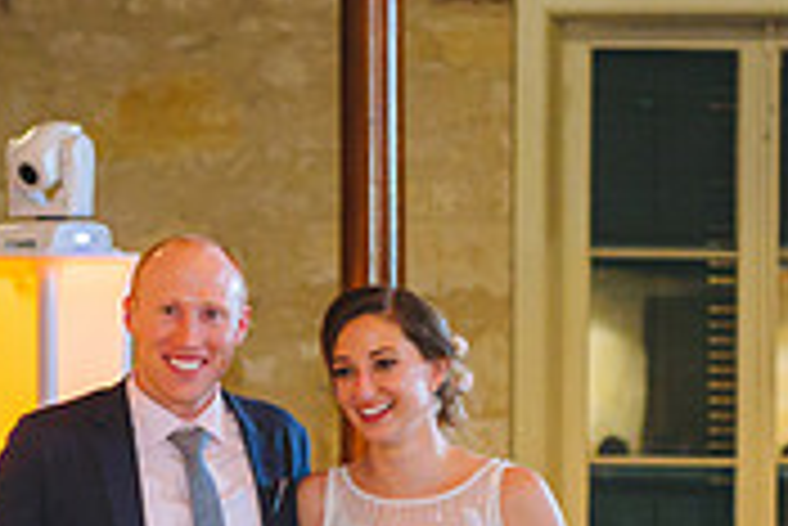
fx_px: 5630
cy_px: 633
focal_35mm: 257
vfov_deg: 5.3
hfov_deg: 8.0
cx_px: 61
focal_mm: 70
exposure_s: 1/80
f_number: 2.8
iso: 2500
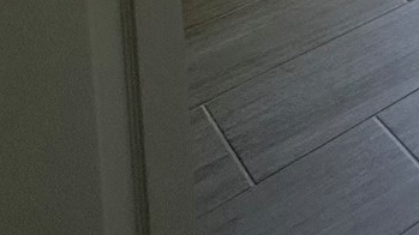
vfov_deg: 11.6
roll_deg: +0.5
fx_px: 777
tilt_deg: -3.7
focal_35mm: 70
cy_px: -432
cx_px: 824
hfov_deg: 19.2
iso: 100
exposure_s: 1/99
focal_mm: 2.22
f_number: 2.2
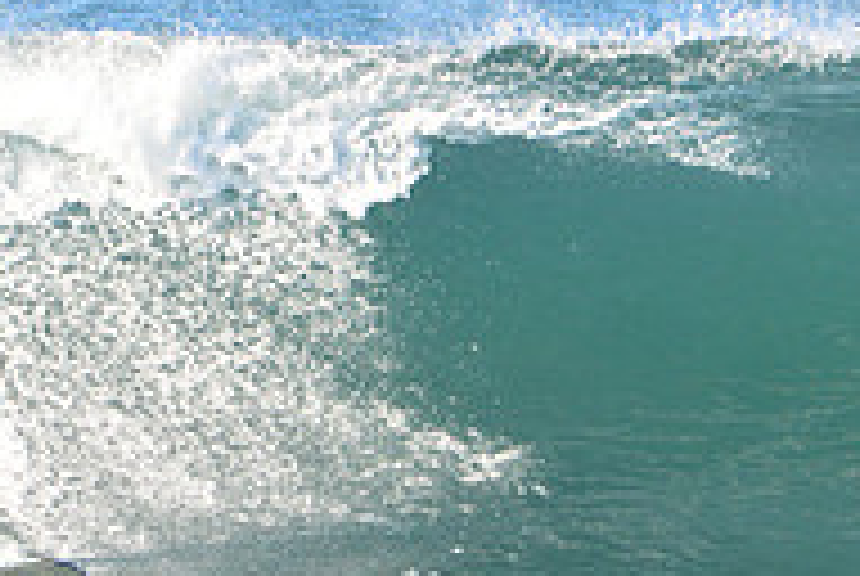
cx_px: 279
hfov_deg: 1.2
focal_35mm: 1669
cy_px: 304
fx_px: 39932
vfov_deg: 0.8
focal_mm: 550
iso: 1000
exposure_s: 1/400
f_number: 13
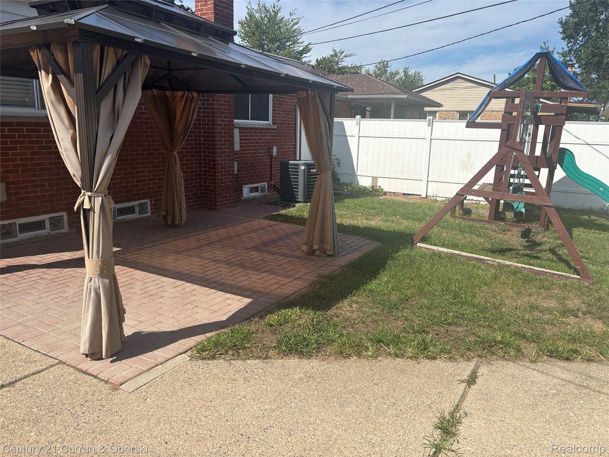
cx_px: 304
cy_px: 228
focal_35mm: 26
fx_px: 457
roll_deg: -0.4
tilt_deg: -10.2
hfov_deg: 67.3
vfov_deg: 53.1
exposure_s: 1/3650
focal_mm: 5.96
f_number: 1.6
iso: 50
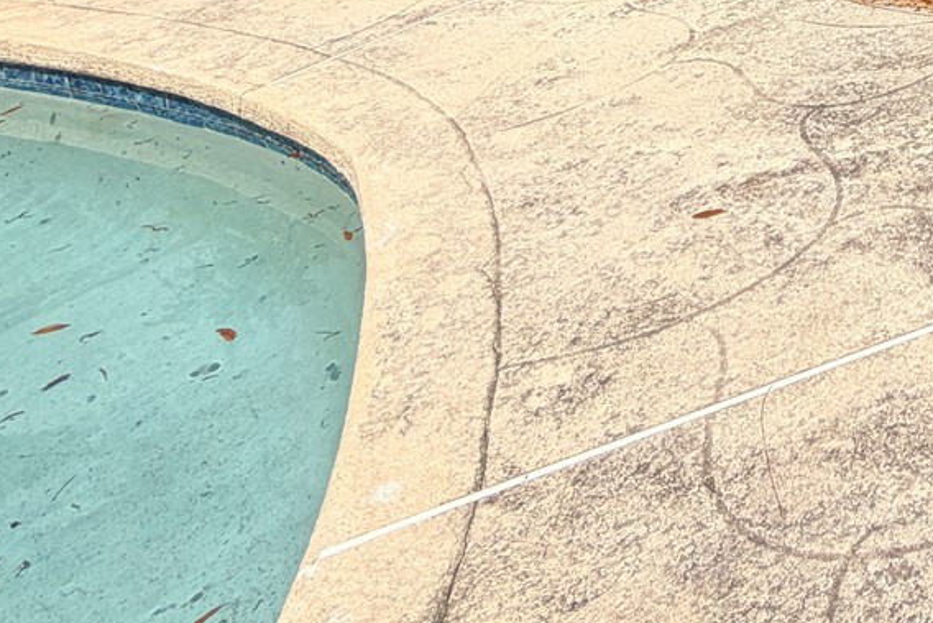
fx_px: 1063
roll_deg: +1.2
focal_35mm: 41
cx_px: 1204
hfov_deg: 34.3
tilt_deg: -5.9
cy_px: -339
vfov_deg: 24.5
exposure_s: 1/1145
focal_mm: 2.22
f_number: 2.2
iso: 20
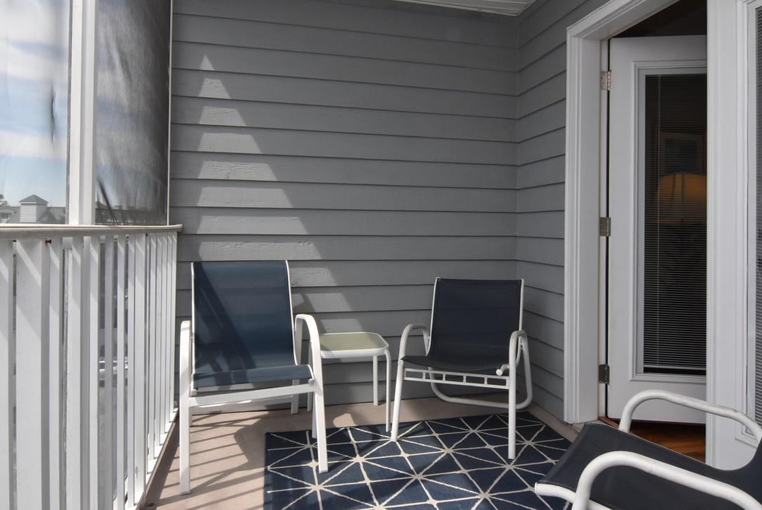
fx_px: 508
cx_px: 405
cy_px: 221
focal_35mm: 24
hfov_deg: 73.6
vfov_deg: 53.1
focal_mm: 12
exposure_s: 1/200
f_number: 22
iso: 800
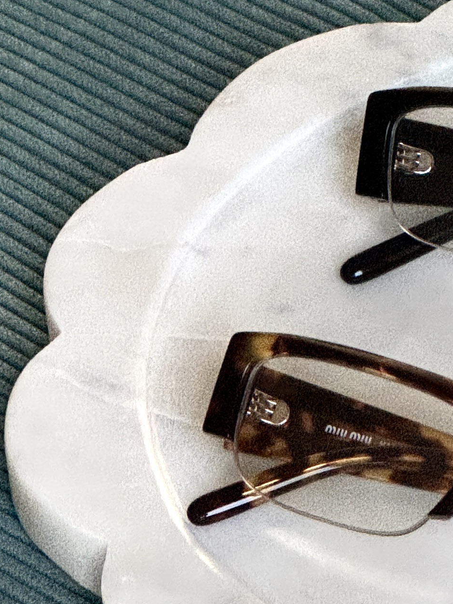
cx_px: 474
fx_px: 4291
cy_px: 218
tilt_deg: -37.0
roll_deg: +5.1
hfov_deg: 6.0
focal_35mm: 246
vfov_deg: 8.0
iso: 800
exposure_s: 1/40
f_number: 2.8
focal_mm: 9
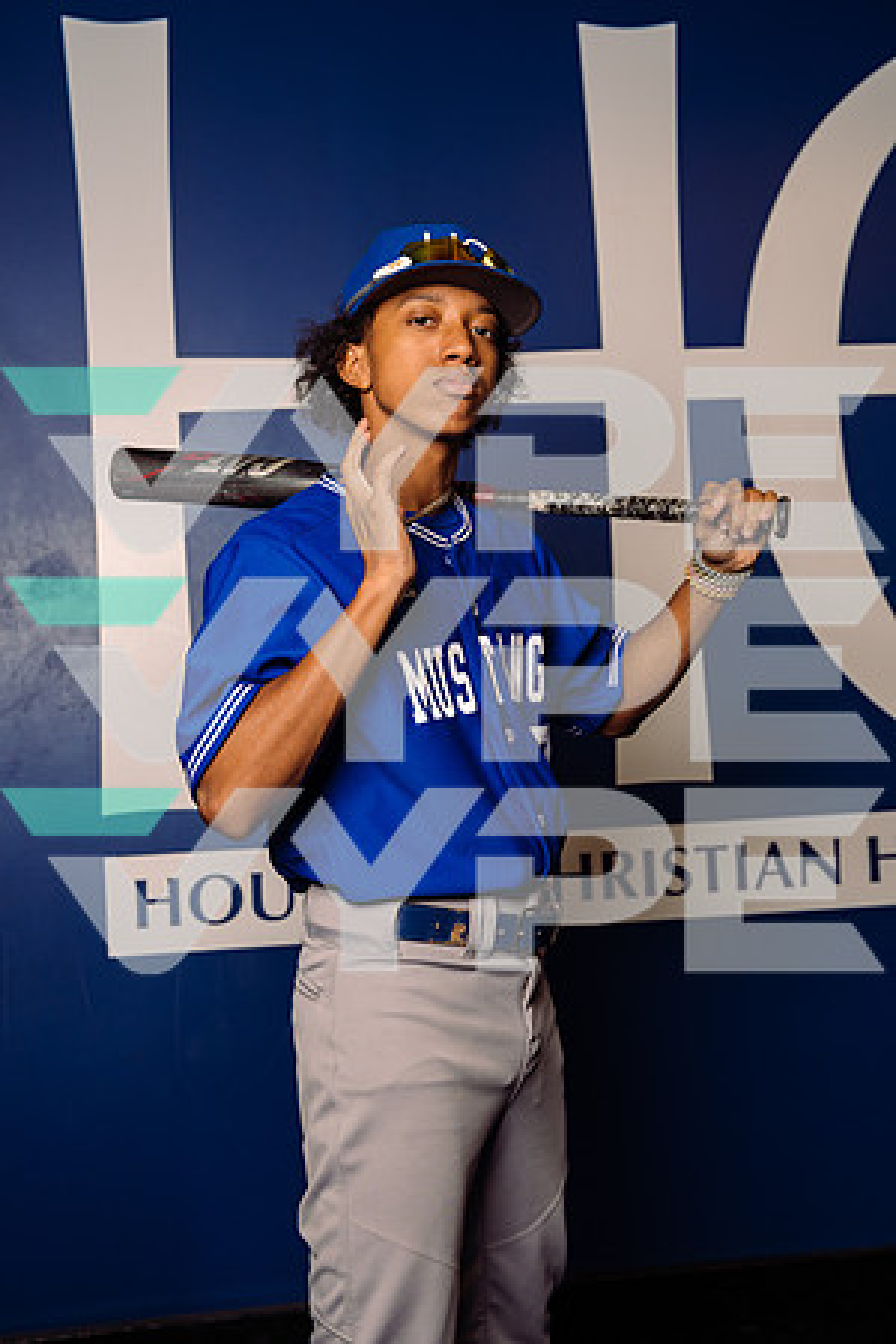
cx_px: 448
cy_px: 672
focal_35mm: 49
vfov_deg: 40.3
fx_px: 1829
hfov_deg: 27.5
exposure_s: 1/250
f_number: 5
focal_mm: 49
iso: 250
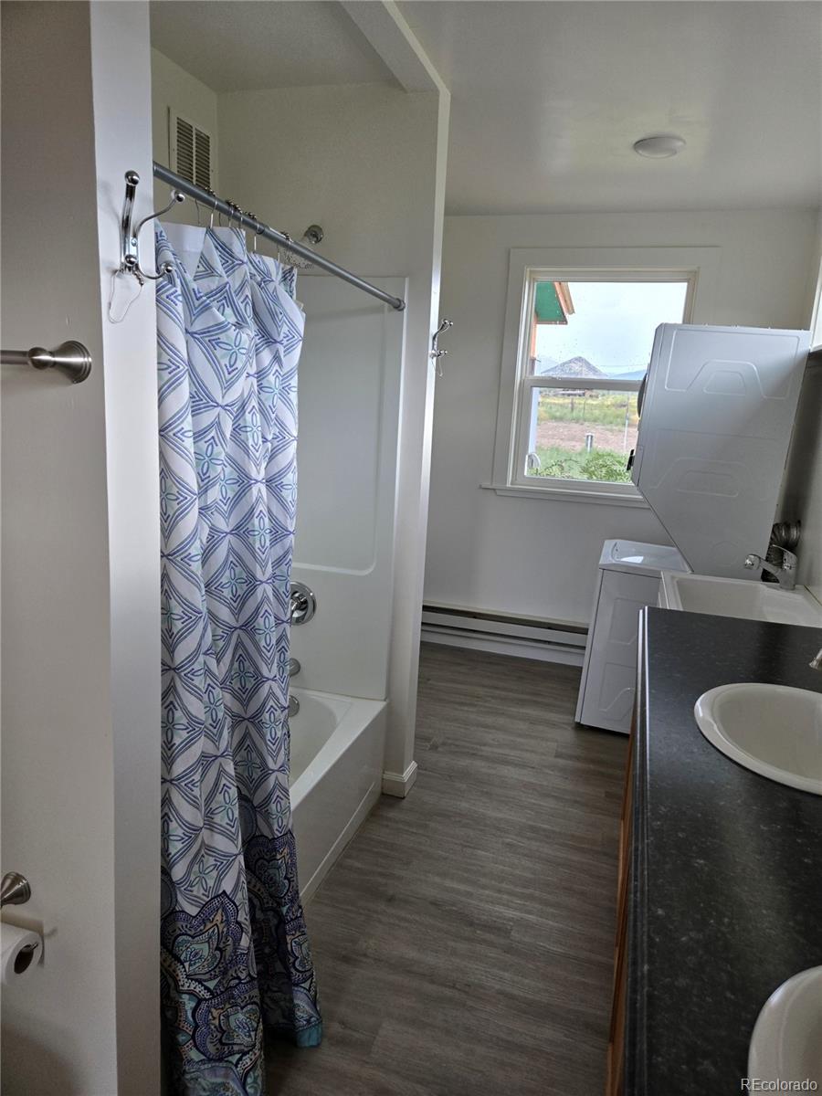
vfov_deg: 73.9
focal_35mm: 23
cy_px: 548
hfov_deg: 58.9
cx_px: 411
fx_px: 728
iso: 80
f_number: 1.8
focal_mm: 5.4
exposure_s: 1/180
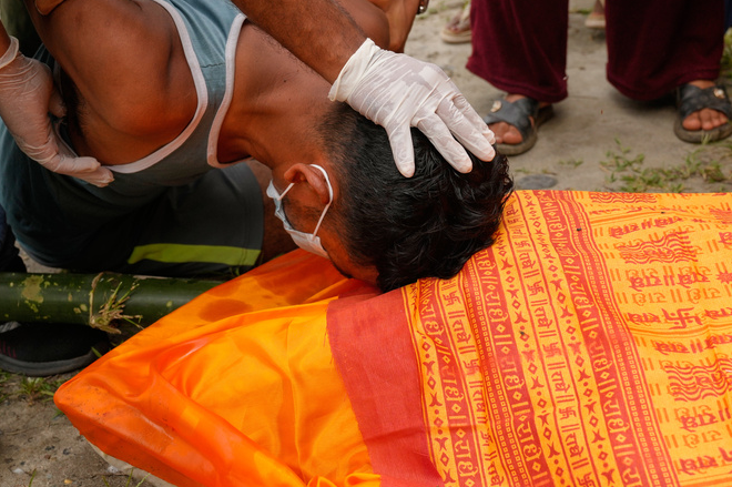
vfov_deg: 23.0
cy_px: 264
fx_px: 1199
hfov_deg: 33.9
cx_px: 329
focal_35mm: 59
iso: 400
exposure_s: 1/640
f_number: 5.6
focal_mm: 38
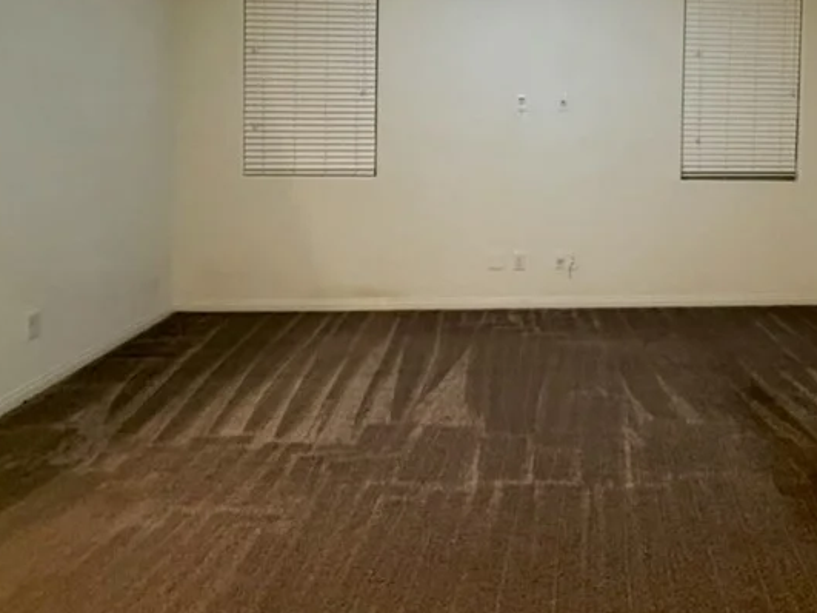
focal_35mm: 27
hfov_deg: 63.1
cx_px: 568
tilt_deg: -1.1
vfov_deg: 48.6
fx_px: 637
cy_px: 128
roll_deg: +0.9
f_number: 2.2
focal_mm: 2.22
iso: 500
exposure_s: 1/60
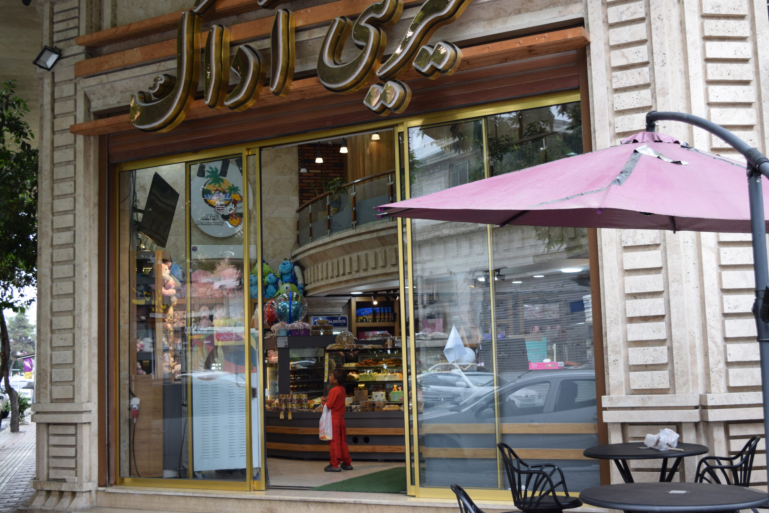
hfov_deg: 42.3
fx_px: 993
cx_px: 384
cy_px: 256
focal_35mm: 46
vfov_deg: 28.9
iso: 400
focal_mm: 31
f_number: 7.1
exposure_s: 1/200
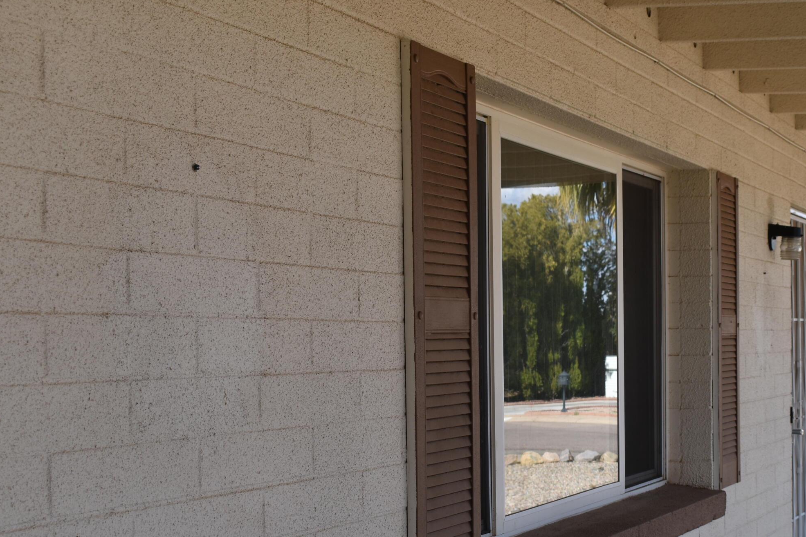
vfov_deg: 19.2
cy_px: 386
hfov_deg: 28.2
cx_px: 579
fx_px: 1584
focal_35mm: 71
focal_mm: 31
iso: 160
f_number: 8
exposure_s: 1/250
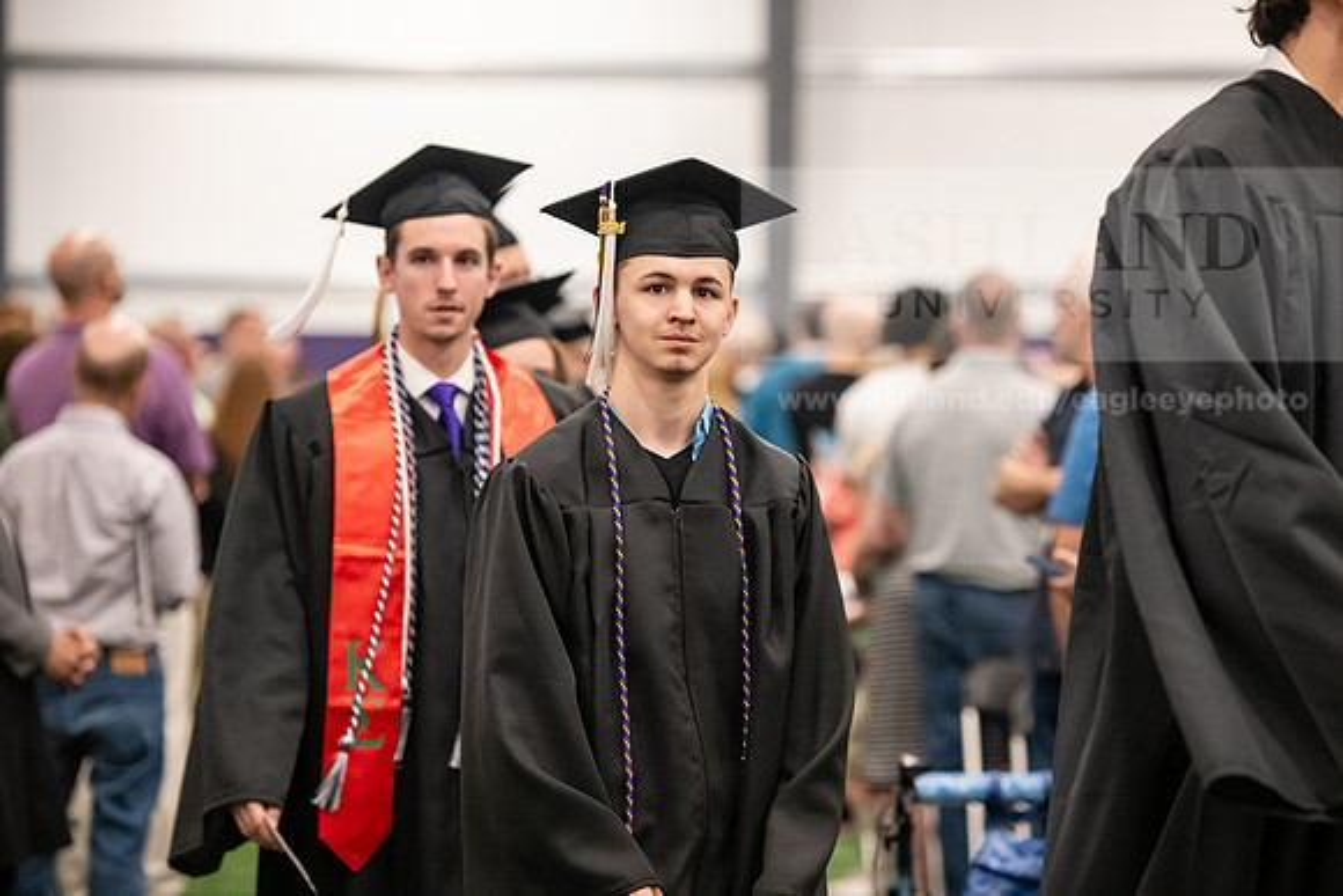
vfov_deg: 10.2
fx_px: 5037
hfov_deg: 15.2
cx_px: 672
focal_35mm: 135
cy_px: 448
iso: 3200
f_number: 3.2
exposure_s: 1/200
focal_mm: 135
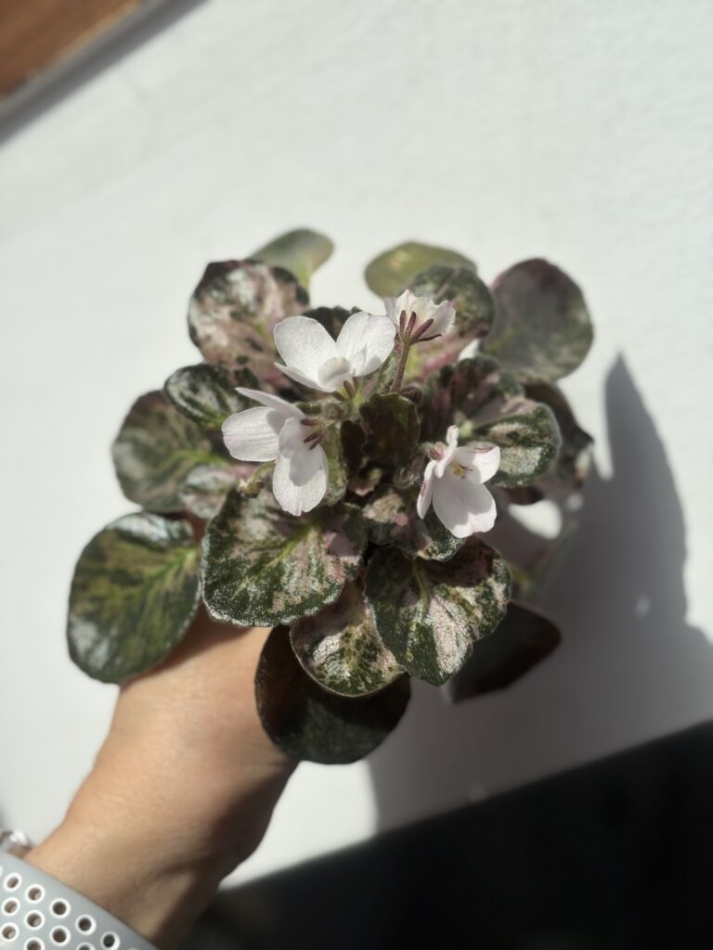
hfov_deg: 28.0
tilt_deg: -14.2
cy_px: 475
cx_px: 356
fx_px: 1428
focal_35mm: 52
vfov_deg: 36.8
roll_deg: -3.3
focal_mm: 5.96
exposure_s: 1/4630
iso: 32
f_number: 1.6
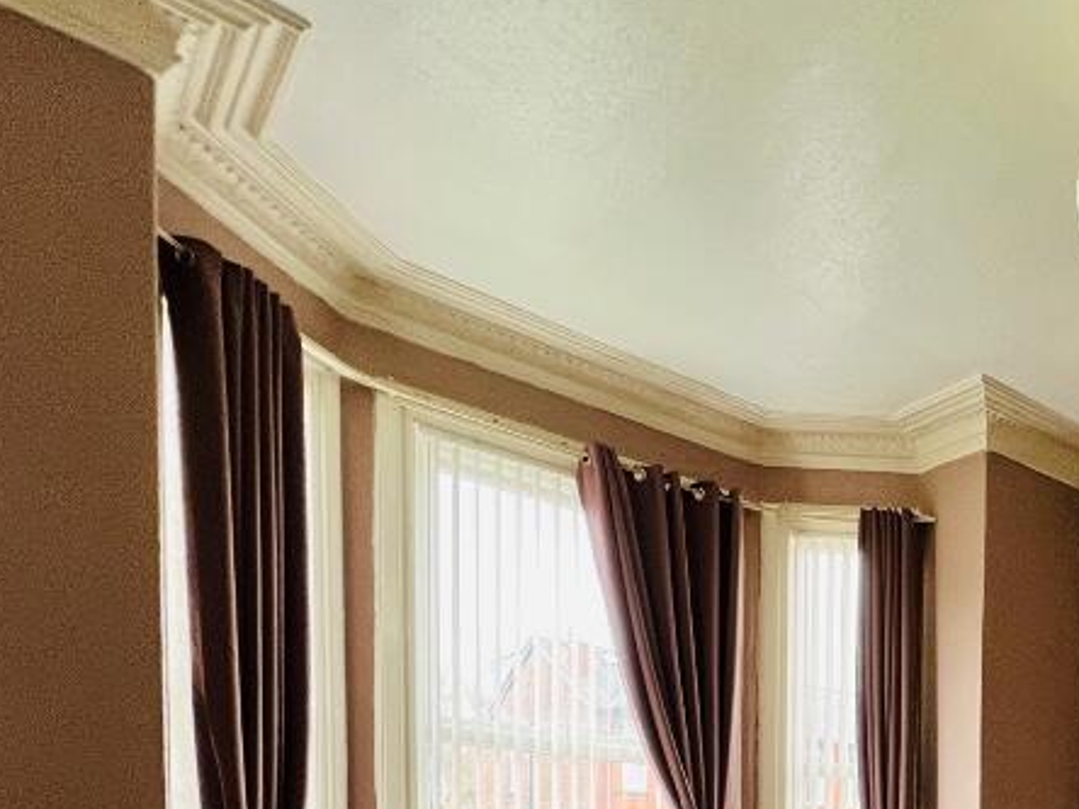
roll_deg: -1.2
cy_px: 918
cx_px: 1113
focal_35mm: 30
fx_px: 935
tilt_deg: -2.0
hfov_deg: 47.9
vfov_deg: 37.8
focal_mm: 1.57
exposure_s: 1/79
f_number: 1.8
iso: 250
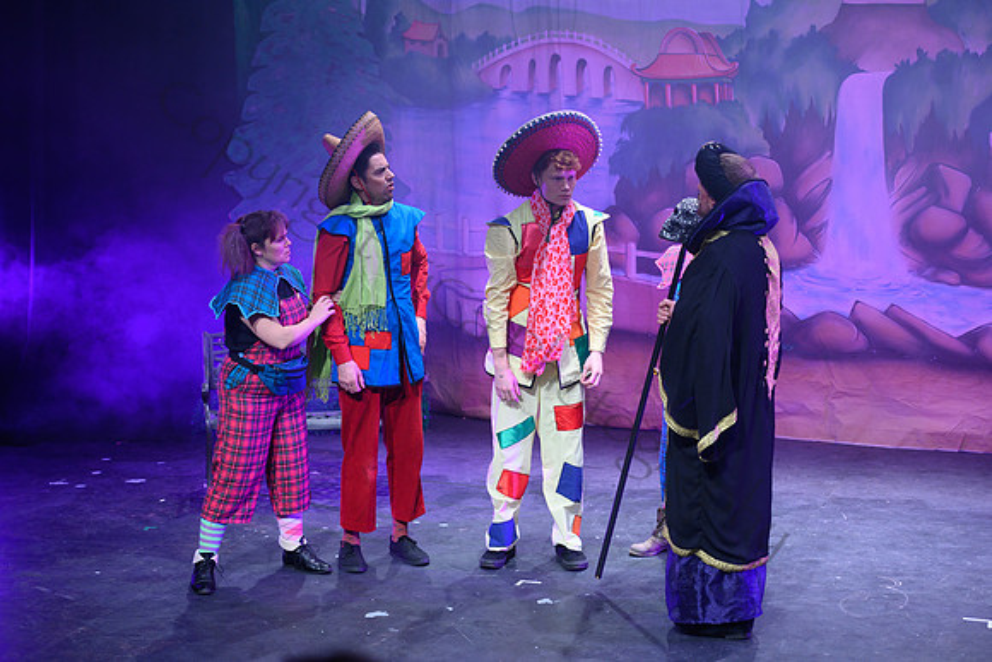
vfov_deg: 19.5
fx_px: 1929
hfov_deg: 28.8
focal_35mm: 70
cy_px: 331
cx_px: 496
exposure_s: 1/200
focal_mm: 70
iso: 1000
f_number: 2.8
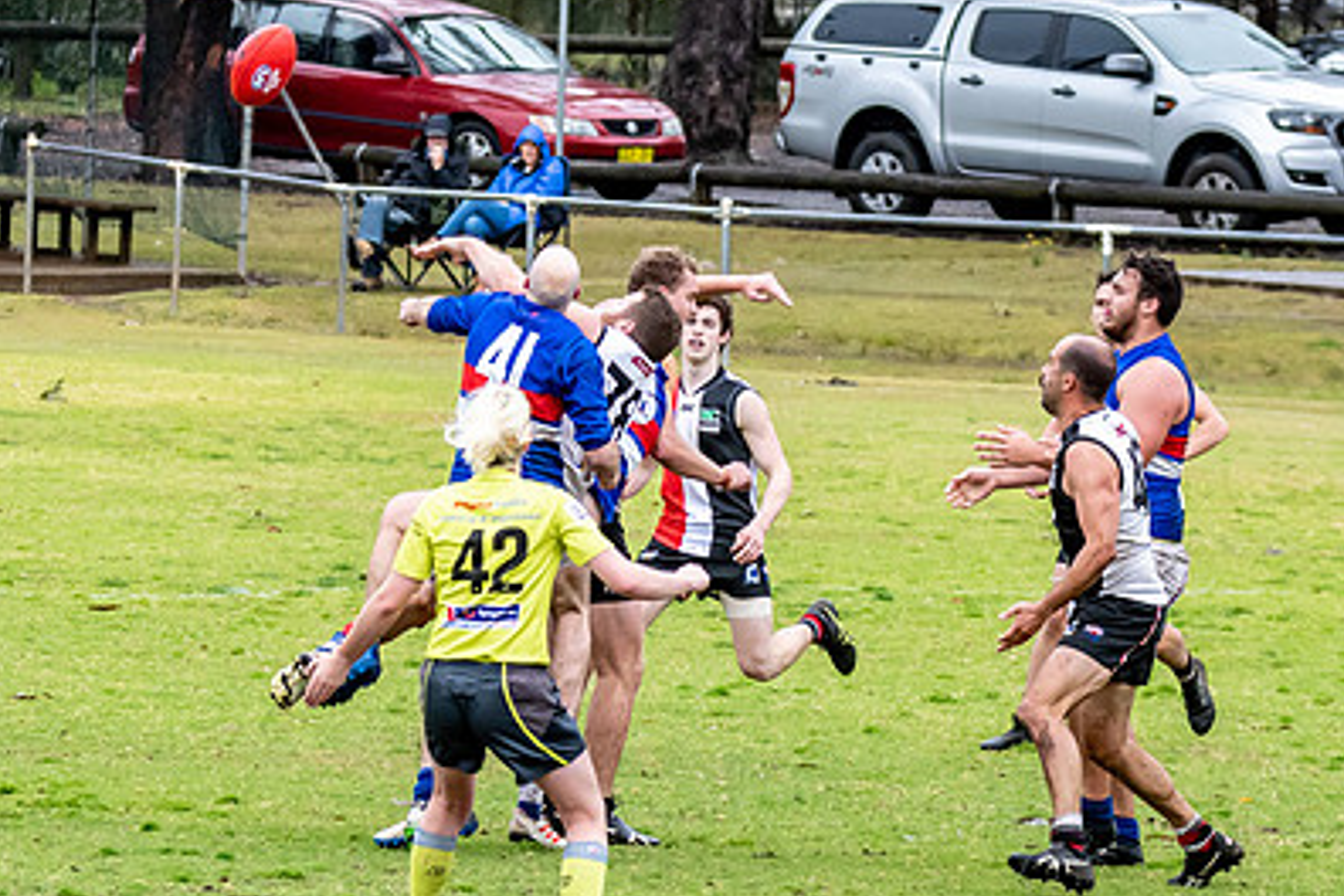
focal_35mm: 521
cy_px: 469
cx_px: 731
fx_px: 19449
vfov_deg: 2.6
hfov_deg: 4.0
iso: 1250
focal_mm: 180
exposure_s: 1/1600
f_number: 7.1
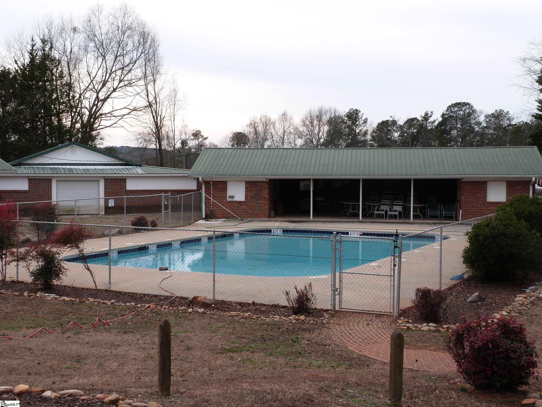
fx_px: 877
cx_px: 271
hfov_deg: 34.3
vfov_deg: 26.1
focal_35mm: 56
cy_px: 204
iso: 100
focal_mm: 10
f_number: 5
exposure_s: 1/250
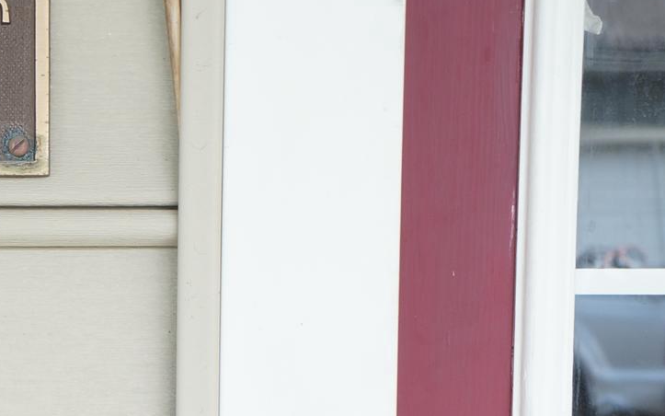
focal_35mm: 151
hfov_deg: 13.4
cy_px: 382
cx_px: -146
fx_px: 2745
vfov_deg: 8.6
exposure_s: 1/100
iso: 200
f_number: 5.6
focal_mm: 35
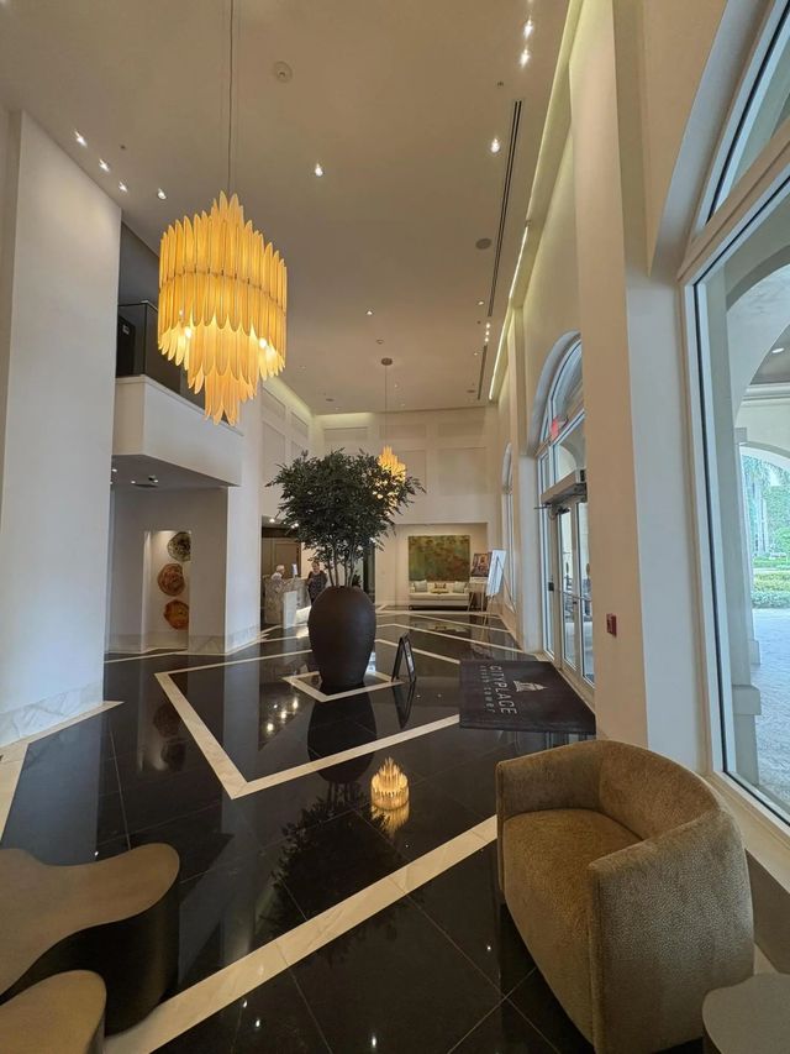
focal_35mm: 14
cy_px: 527
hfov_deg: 85.7
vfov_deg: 102.1
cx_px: 395
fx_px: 426
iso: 200
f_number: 2.2
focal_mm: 2.22
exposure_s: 1/60
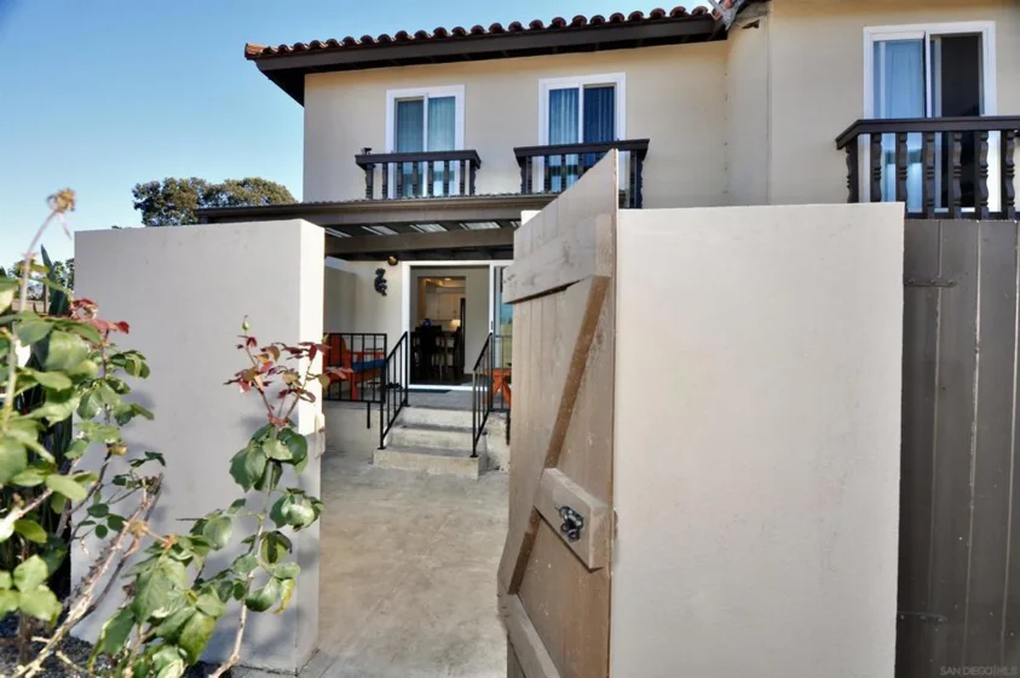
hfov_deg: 95.0
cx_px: 510
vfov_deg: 71.9
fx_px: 467
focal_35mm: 16
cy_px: 339
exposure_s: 1/125
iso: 200
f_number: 5.6
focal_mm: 11
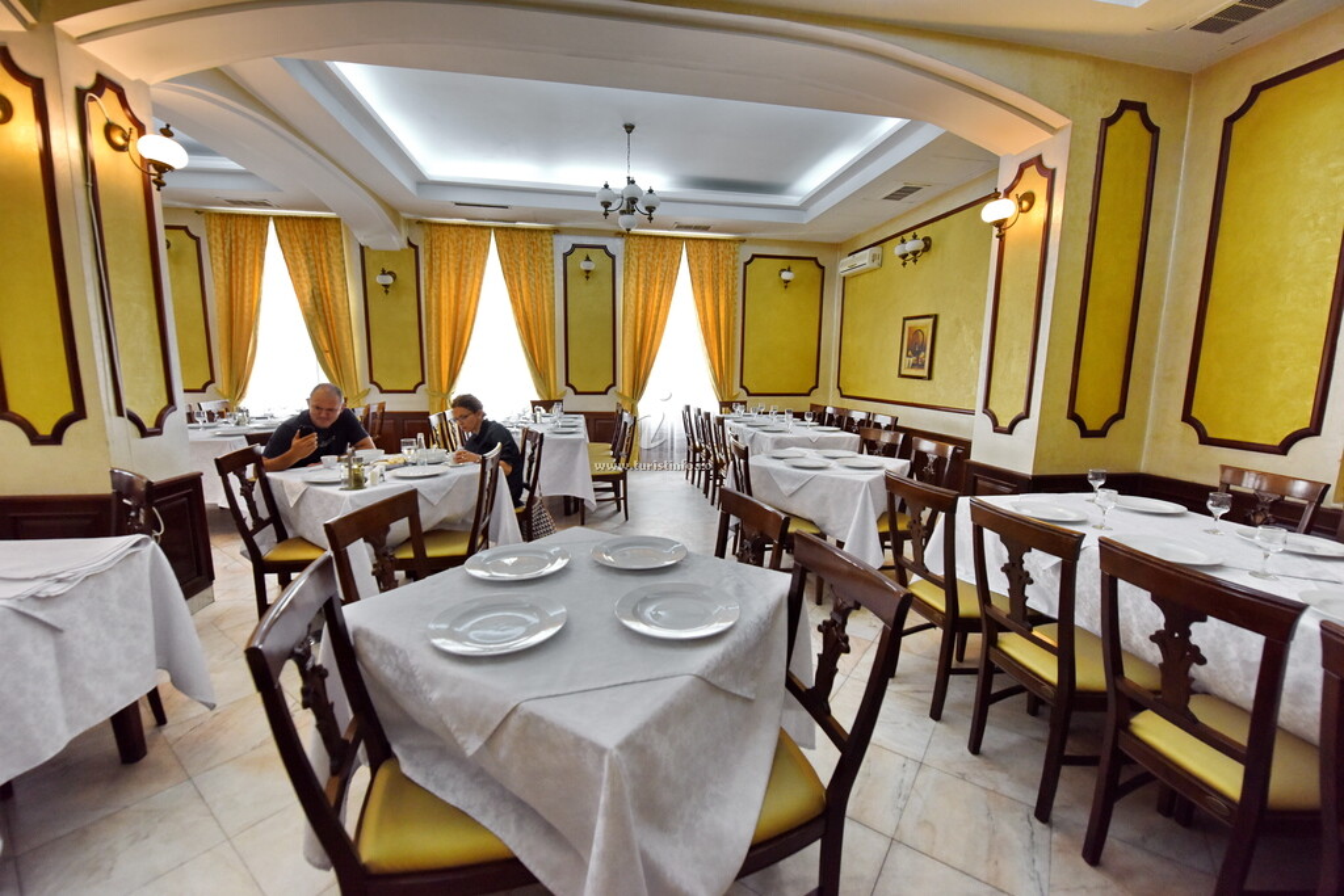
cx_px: 672
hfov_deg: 104.2
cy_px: 448
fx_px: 523
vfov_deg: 81.2
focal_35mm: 14
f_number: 5
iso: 1600
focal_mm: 14
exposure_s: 1/100
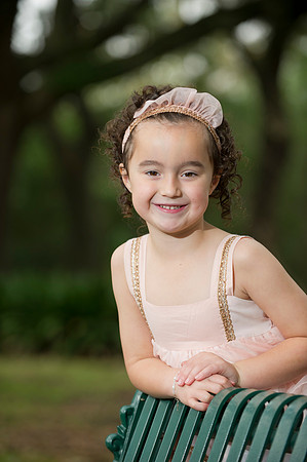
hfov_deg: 10.1
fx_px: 1731
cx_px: 154
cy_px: 231
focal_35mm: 135
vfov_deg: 15.2
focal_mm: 135
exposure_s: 1/250
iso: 400
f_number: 3.2
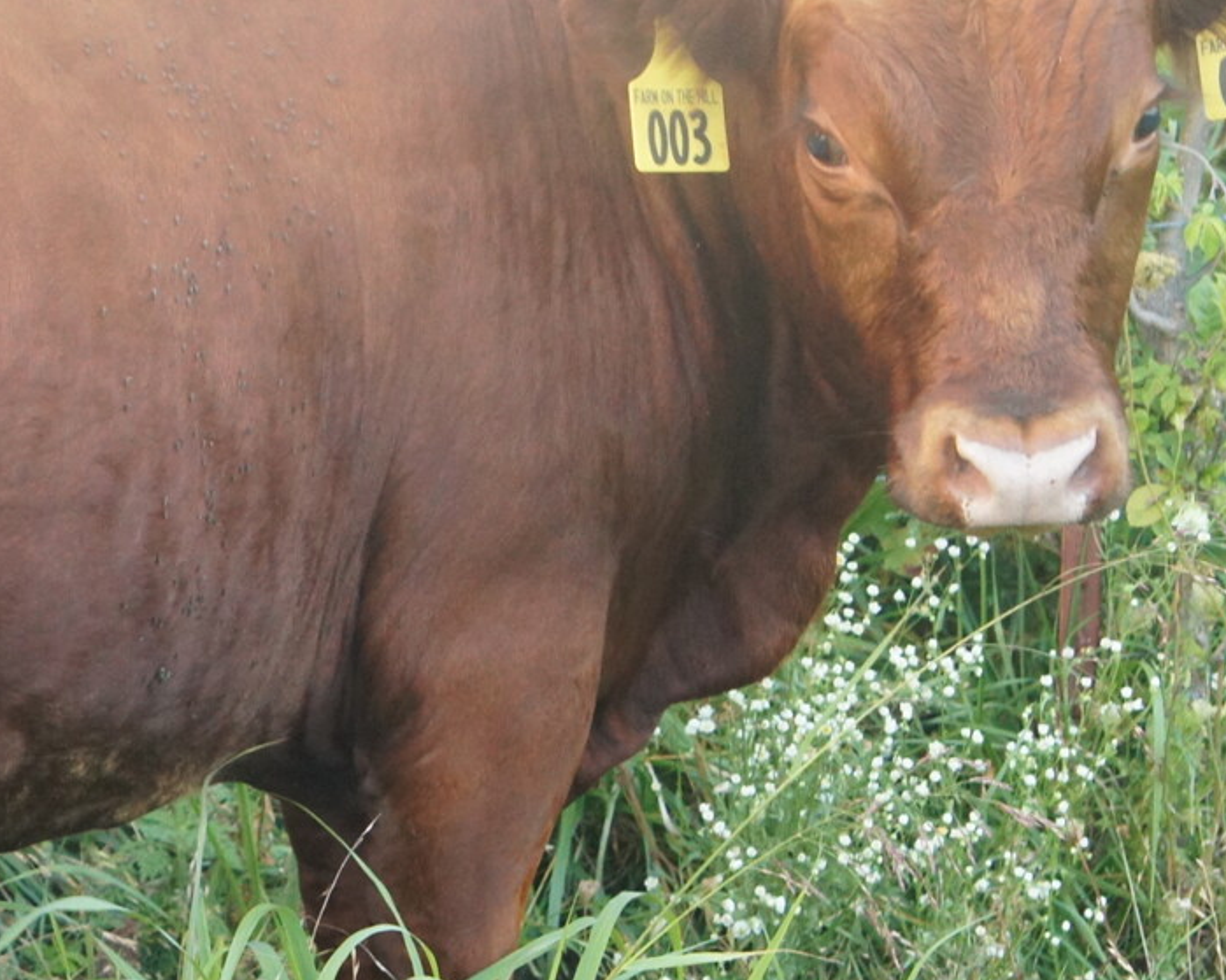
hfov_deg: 10.5
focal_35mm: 182
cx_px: -203
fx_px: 6603
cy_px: 421
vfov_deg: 8.5
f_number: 5.6
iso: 1600
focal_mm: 50
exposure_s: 1/40
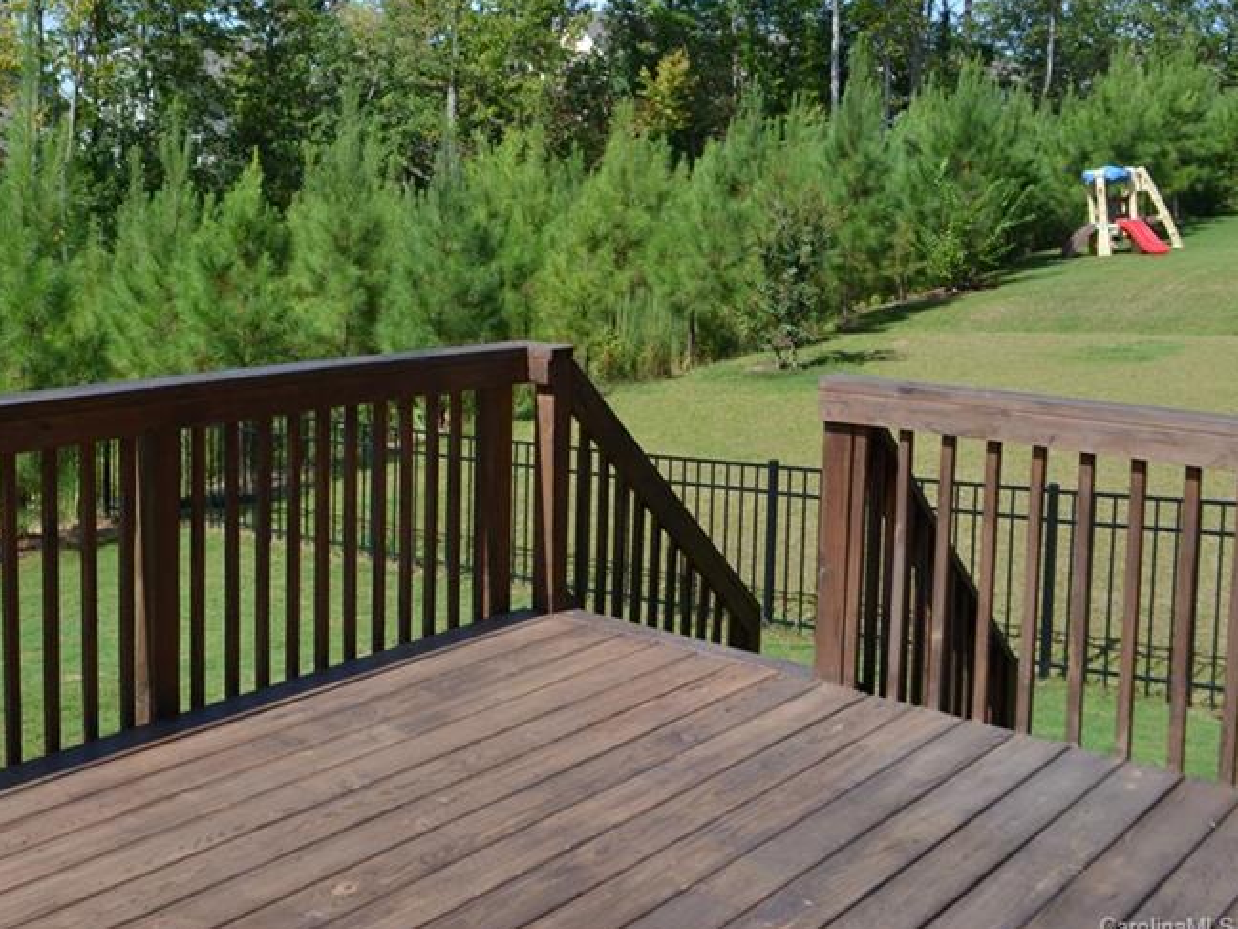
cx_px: 329
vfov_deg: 34.7
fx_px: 1466
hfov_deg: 44.4
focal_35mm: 41
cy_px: 292
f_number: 7.1
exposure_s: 1/200
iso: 100
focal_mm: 18
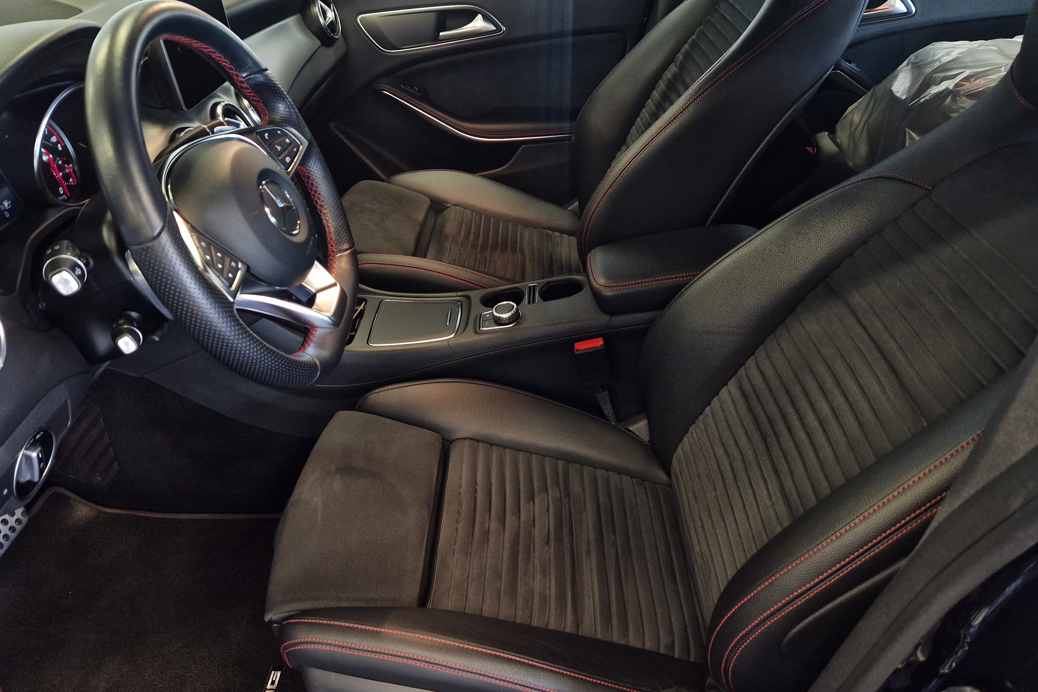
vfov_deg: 51.2
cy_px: 372
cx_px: 502
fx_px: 721
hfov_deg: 71.5
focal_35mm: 25
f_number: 1.8
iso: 400
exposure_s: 1/100
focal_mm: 5.4
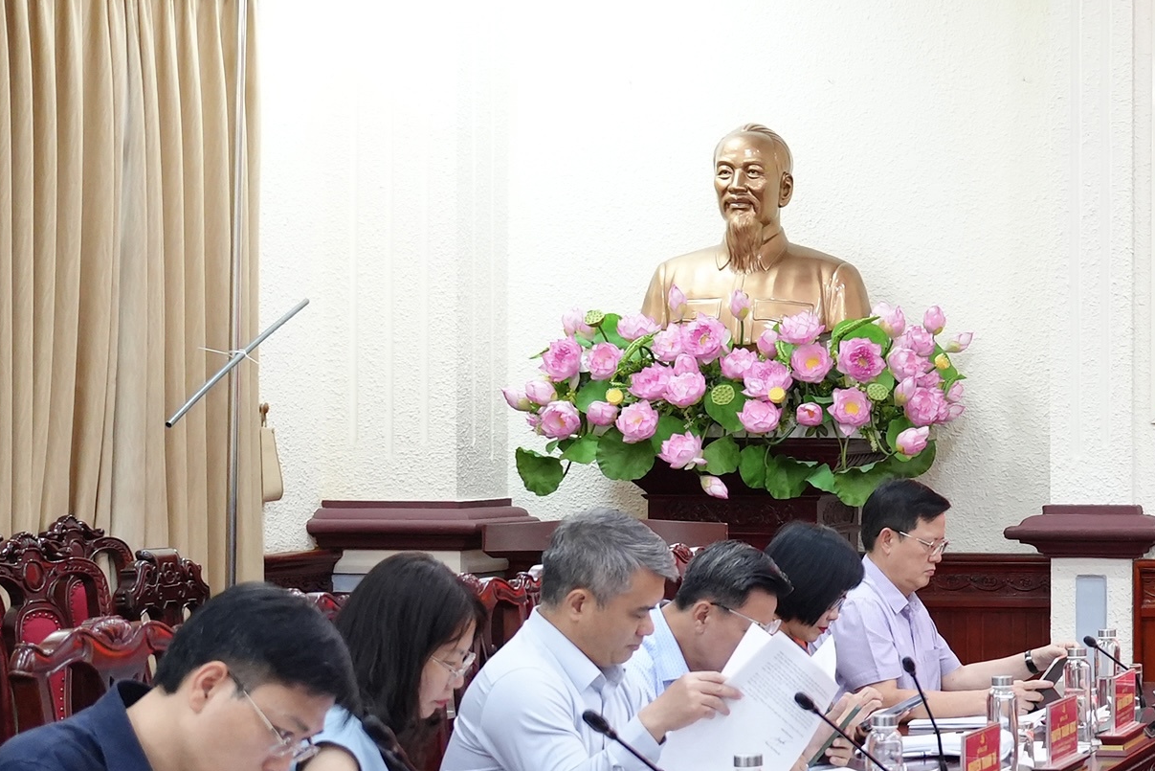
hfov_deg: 20.5
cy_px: 451
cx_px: 1528
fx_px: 2888
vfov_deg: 15.2
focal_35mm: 90
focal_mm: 31
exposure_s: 1/250
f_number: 3.2
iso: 2500
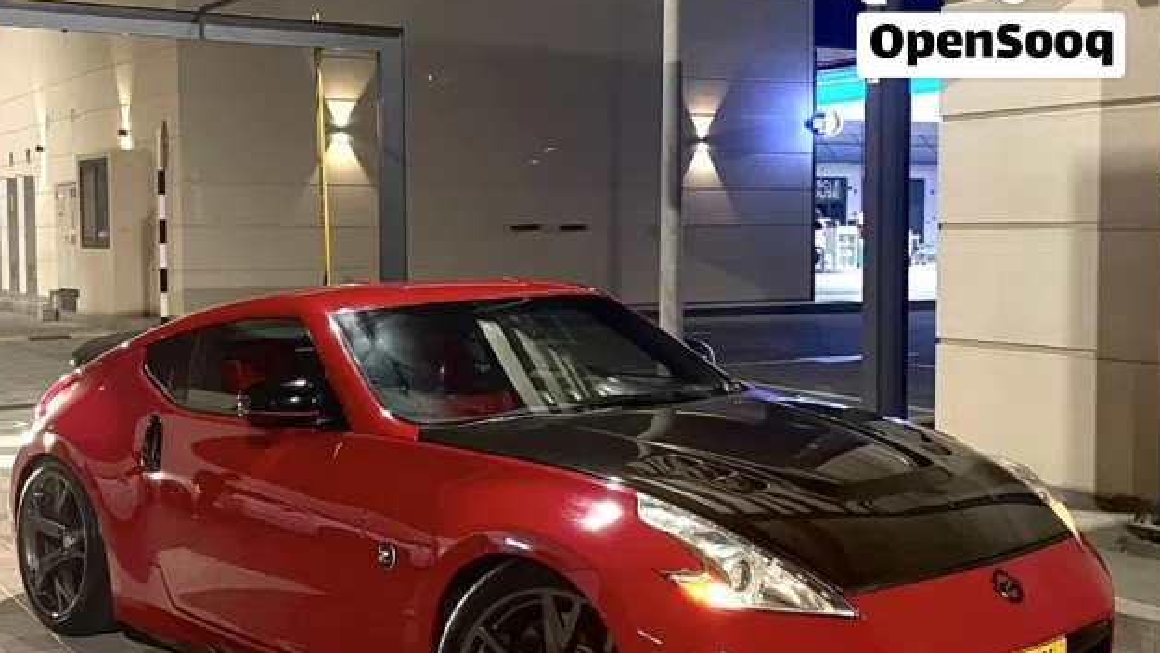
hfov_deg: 66.0
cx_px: 577
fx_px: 892
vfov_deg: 40.2
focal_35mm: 29
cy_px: 345
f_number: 1.6
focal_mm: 4.2
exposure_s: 1/38
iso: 500
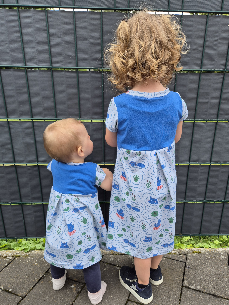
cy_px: 152
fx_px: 203
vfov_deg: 73.9
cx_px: 114
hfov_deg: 58.9
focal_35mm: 23
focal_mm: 5.4
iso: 25
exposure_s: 1/323
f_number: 1.8
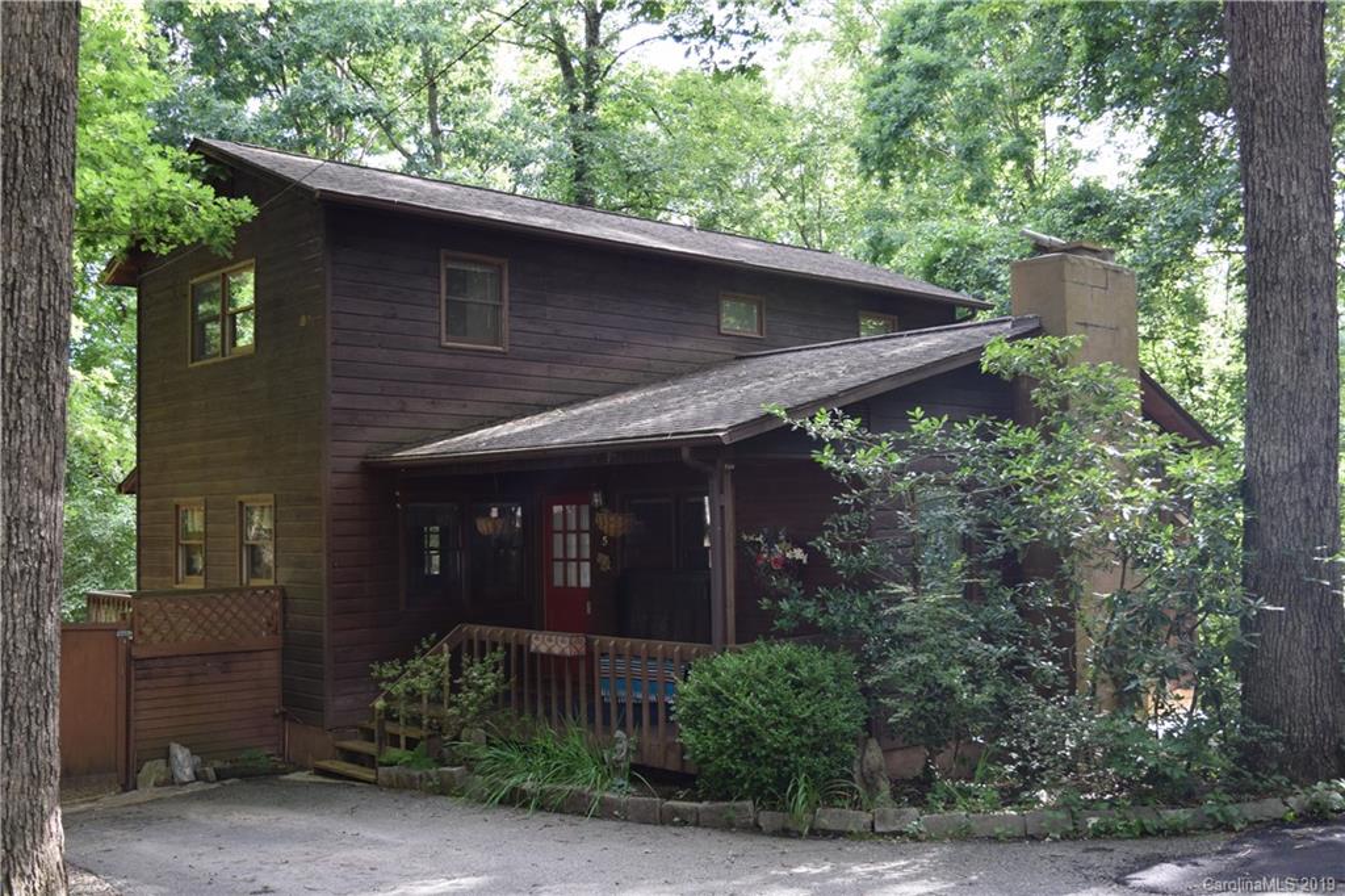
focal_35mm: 36
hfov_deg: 53.1
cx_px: 672
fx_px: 1344
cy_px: 448
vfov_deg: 36.8
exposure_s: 1/100
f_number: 5
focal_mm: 24
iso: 400
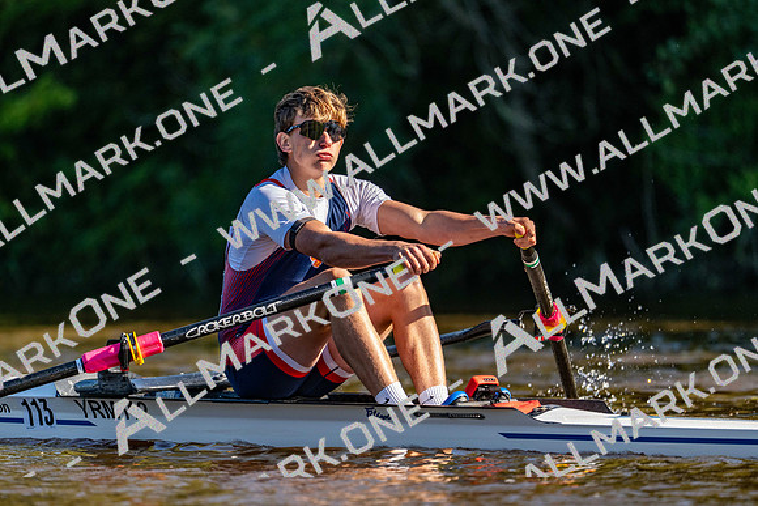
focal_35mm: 400
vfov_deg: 3.4
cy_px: 253
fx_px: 8424
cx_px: 379
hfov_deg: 5.2
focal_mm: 400
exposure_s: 1/2500
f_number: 4.5
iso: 800
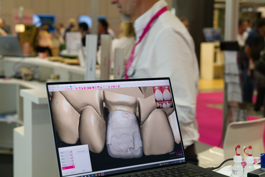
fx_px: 537
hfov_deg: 27.7
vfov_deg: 18.7
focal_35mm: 73
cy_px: 88
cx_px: 132
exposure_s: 1/125
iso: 1600
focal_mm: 73
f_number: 7.1
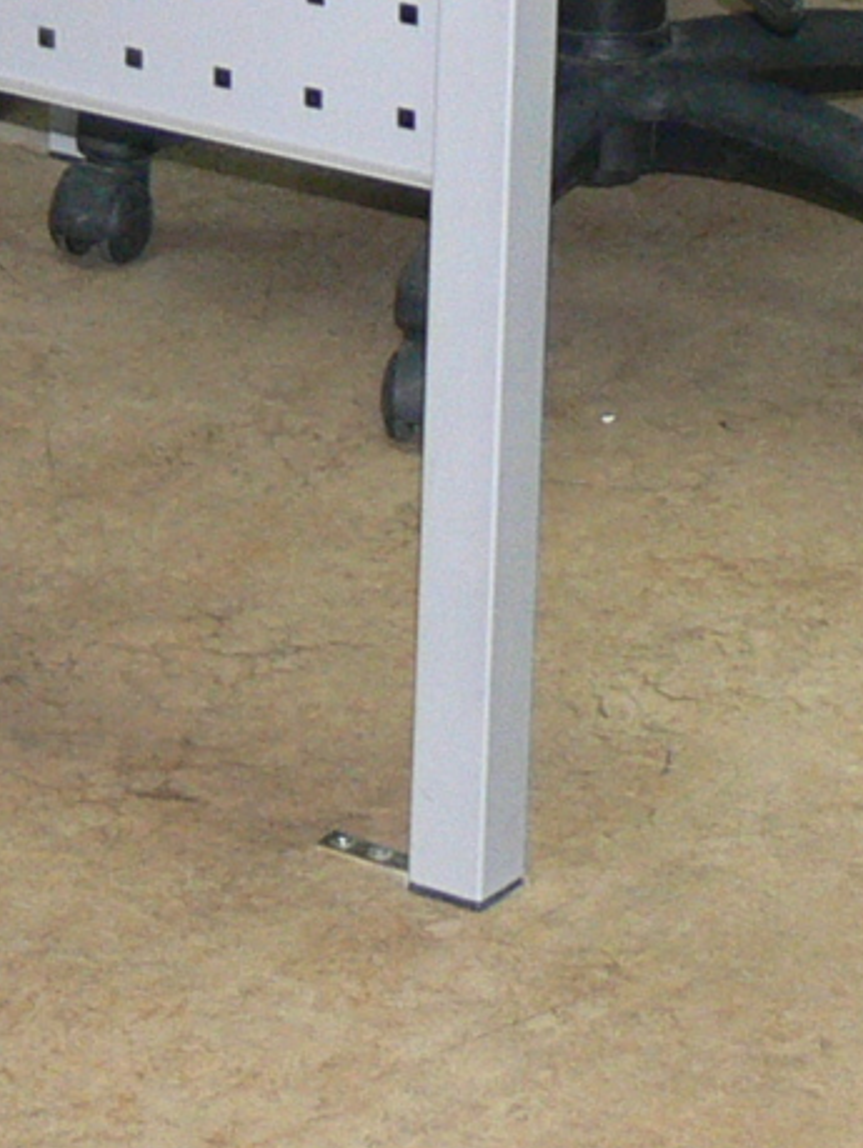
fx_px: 6473
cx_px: -203
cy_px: -1058
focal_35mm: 195
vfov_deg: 9.5
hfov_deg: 7.6
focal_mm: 7.5
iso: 125
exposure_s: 1/30
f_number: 2.8
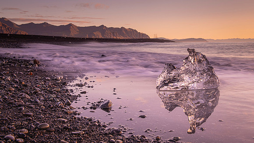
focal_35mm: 43
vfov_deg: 27.4
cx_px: 139
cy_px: 60
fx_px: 293
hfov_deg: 46.8
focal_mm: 38
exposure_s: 1
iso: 31
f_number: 16
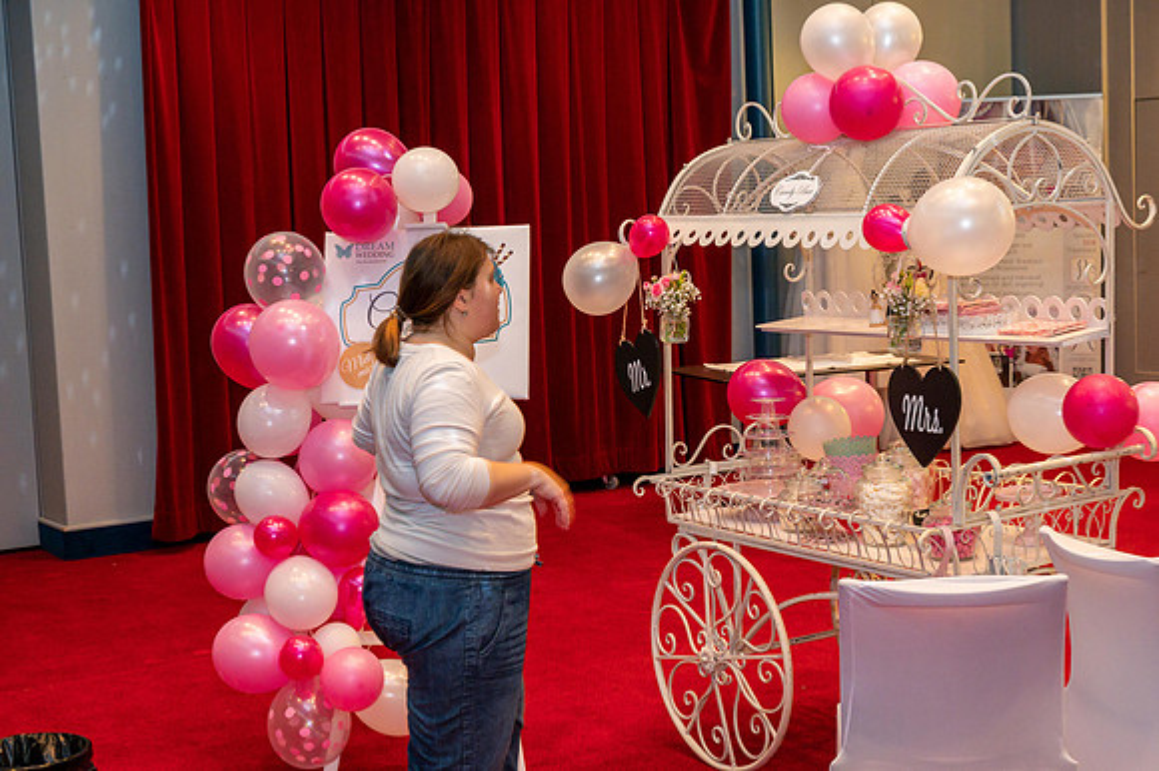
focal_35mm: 56
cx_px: 580
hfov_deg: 35.7
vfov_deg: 24.2
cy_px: 386
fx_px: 1802
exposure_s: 1/60
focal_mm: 56
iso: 4500
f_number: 9
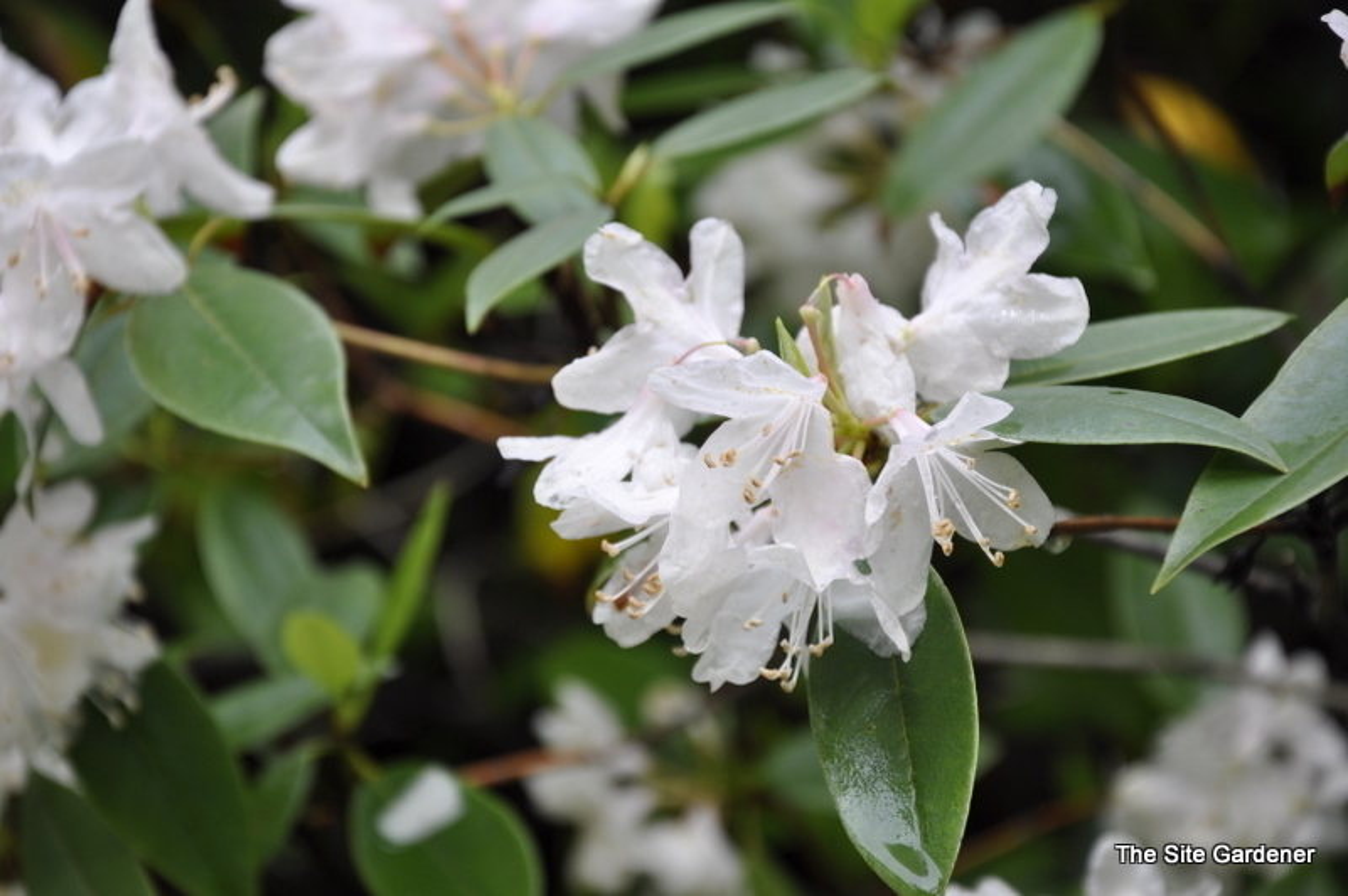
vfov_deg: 8.7
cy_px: 448
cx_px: 674
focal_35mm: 158
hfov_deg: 13.1
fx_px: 5893
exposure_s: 1/200
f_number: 7.1
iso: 200
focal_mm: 105
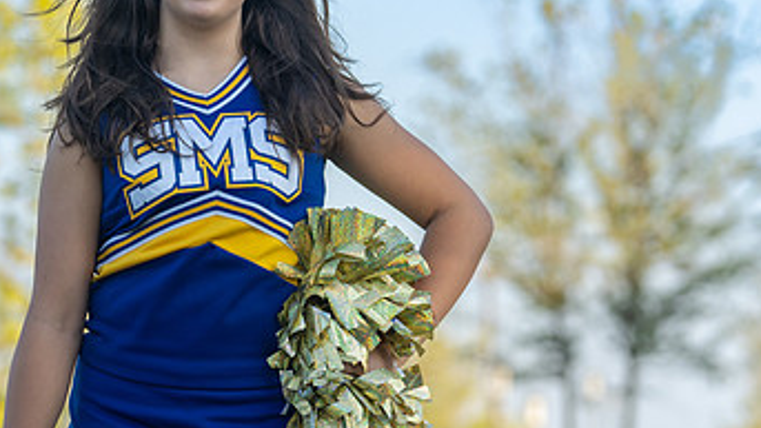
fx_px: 4702
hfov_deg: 9.2
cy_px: 191
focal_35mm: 233
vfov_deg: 5.2
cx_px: 185
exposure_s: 1/400
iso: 100
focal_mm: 120
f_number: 3.5
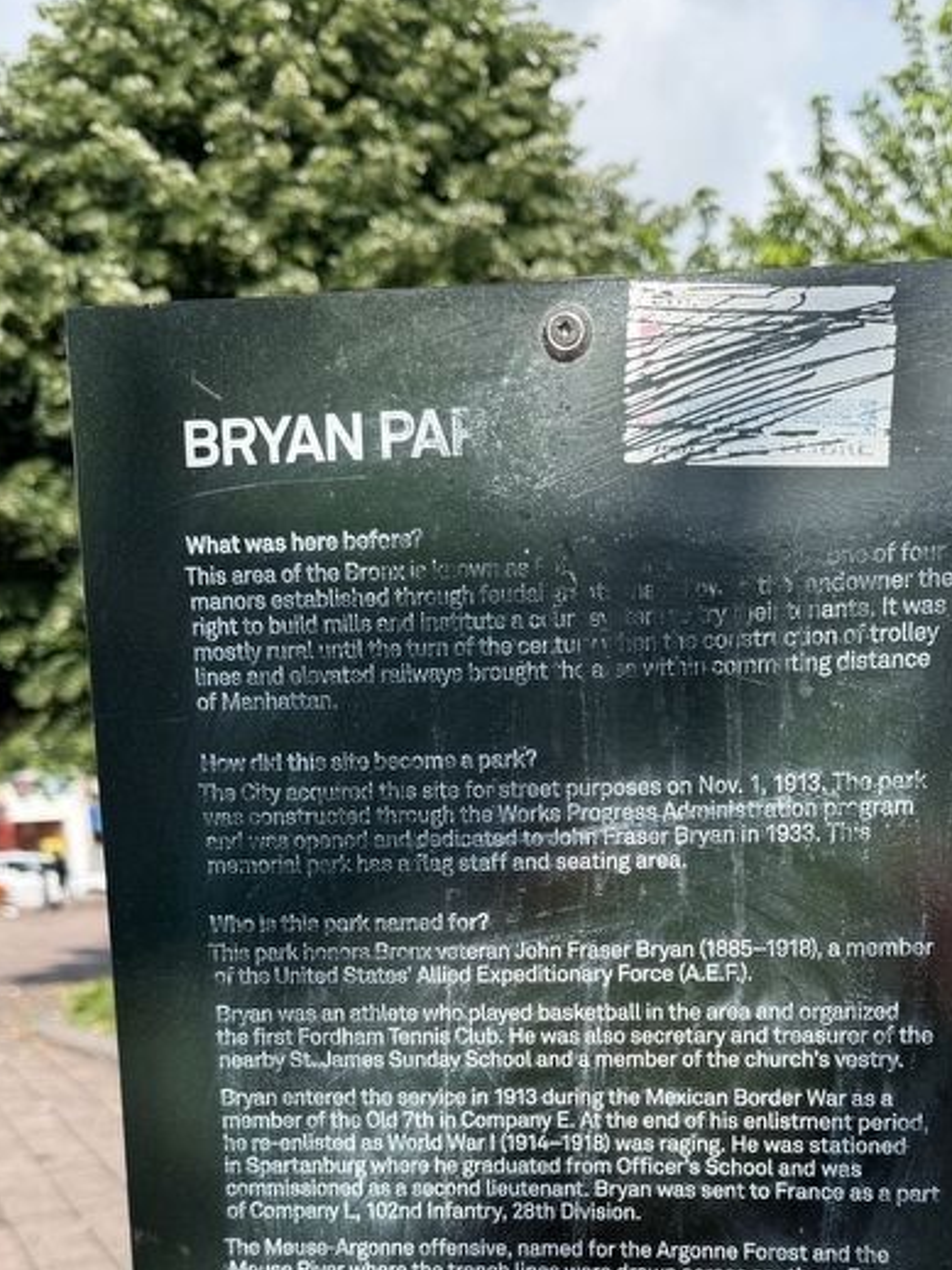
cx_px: 617
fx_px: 1357
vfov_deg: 48.1
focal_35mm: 37
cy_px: 962
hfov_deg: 38.3
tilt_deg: -5.3
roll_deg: +2.3
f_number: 1.78
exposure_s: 1/1689
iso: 80
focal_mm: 6.76
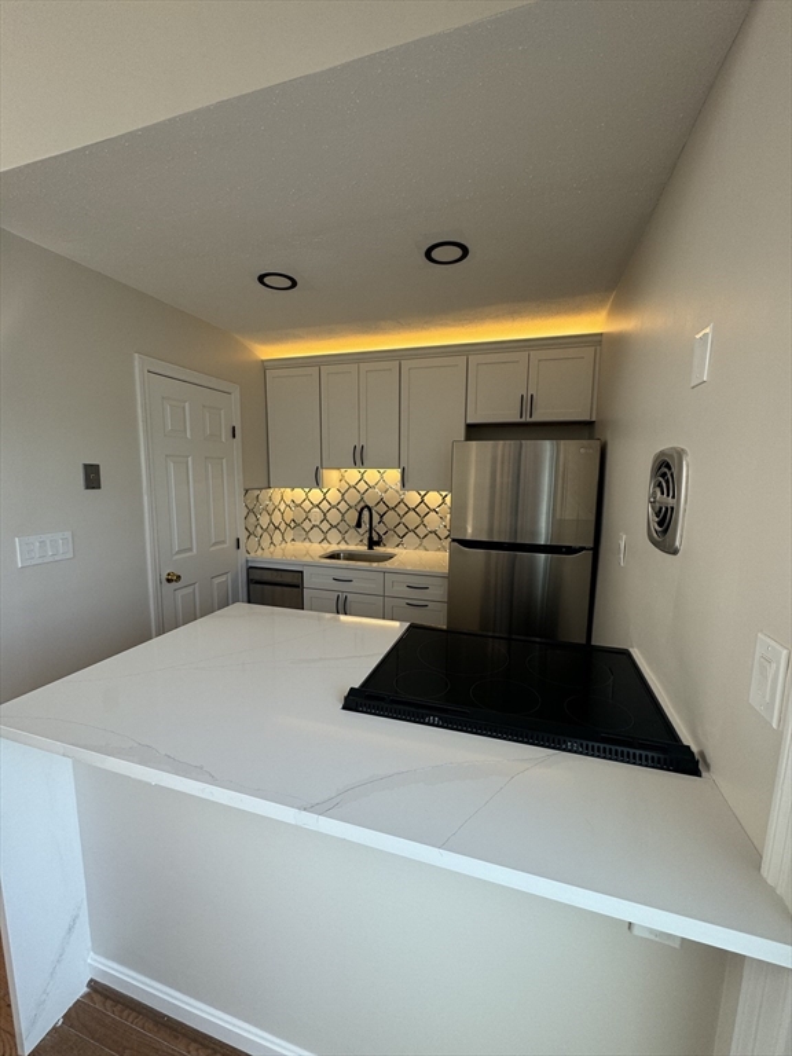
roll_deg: +0.0
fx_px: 427
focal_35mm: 14
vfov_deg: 102.1
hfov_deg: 85.7
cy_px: 528
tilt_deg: -7.9
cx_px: 396
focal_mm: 2.22
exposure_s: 1/99
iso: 80
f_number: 2.2
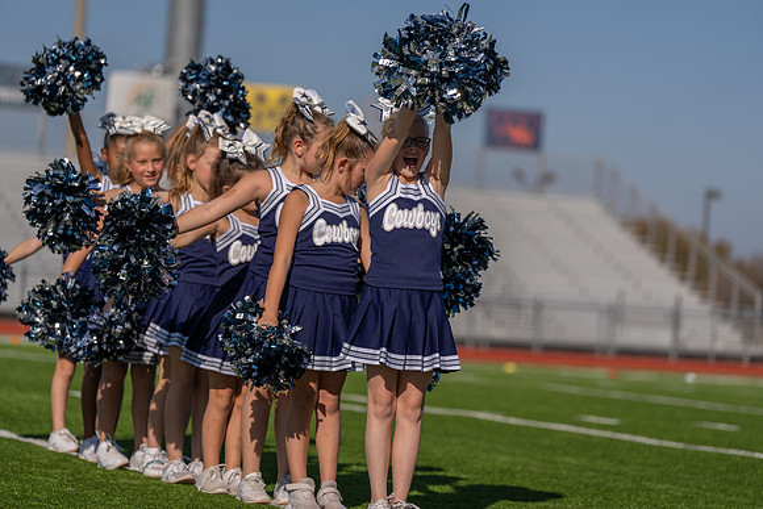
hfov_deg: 14.5
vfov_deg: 9.7
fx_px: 2989
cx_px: 382
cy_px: 254
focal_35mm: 141
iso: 100
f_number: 2.8
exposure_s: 1/4000
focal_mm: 141
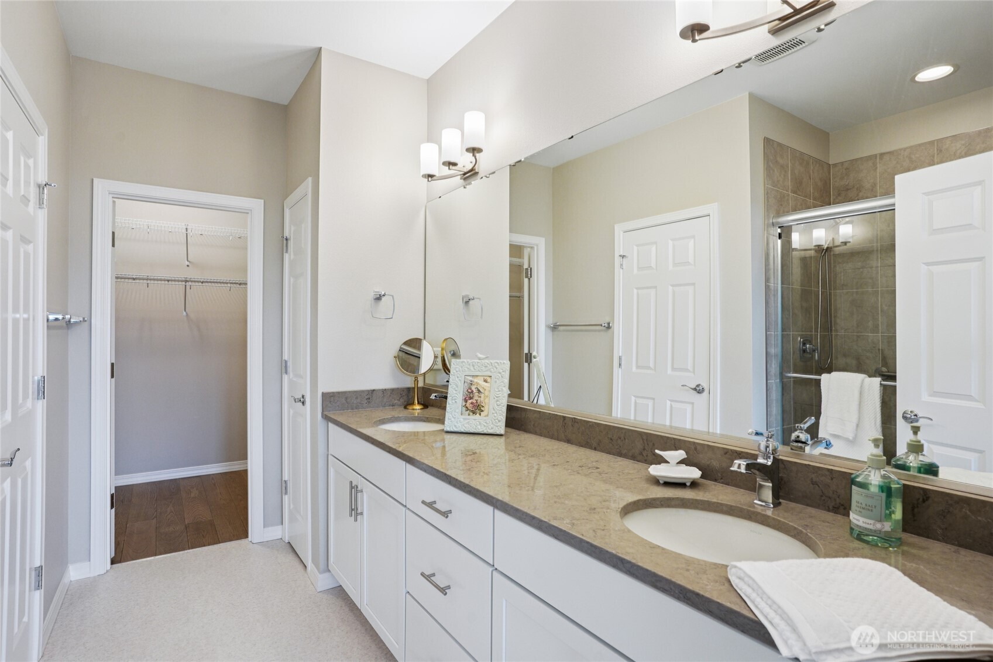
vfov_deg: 70.4
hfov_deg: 93.3
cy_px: 331
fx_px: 469
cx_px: 496
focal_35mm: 17
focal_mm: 17
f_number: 8
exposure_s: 1/20
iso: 400
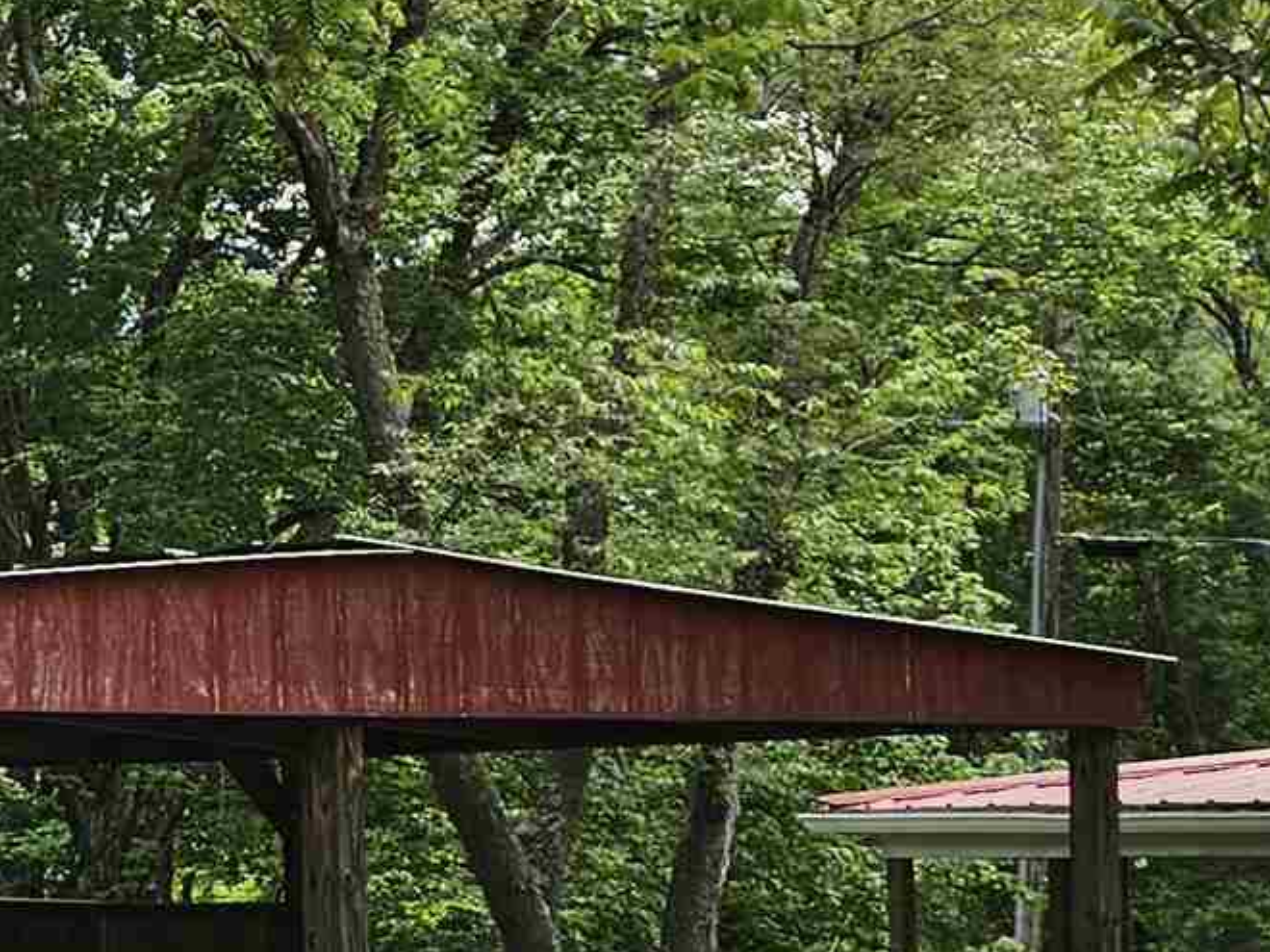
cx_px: -1203
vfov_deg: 13.8
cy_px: 727
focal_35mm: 107
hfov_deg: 15.2
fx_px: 3926
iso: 10
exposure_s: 1/379
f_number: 1.7
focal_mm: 6.3
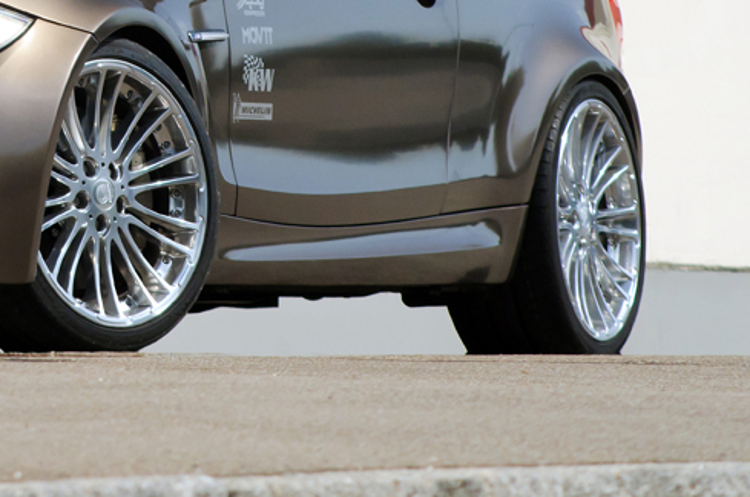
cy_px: -76
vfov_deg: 2.9
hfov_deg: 4.3
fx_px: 9960
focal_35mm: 479
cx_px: -130
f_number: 8
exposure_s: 1/800
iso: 800
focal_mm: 130
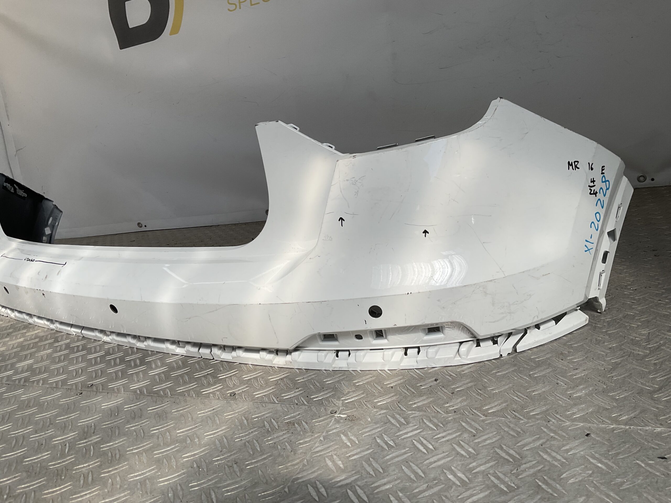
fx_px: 562
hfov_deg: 61.7
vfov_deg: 48.2
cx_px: 336
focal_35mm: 29
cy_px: 252
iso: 16
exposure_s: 1/1451
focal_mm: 3
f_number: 1.8
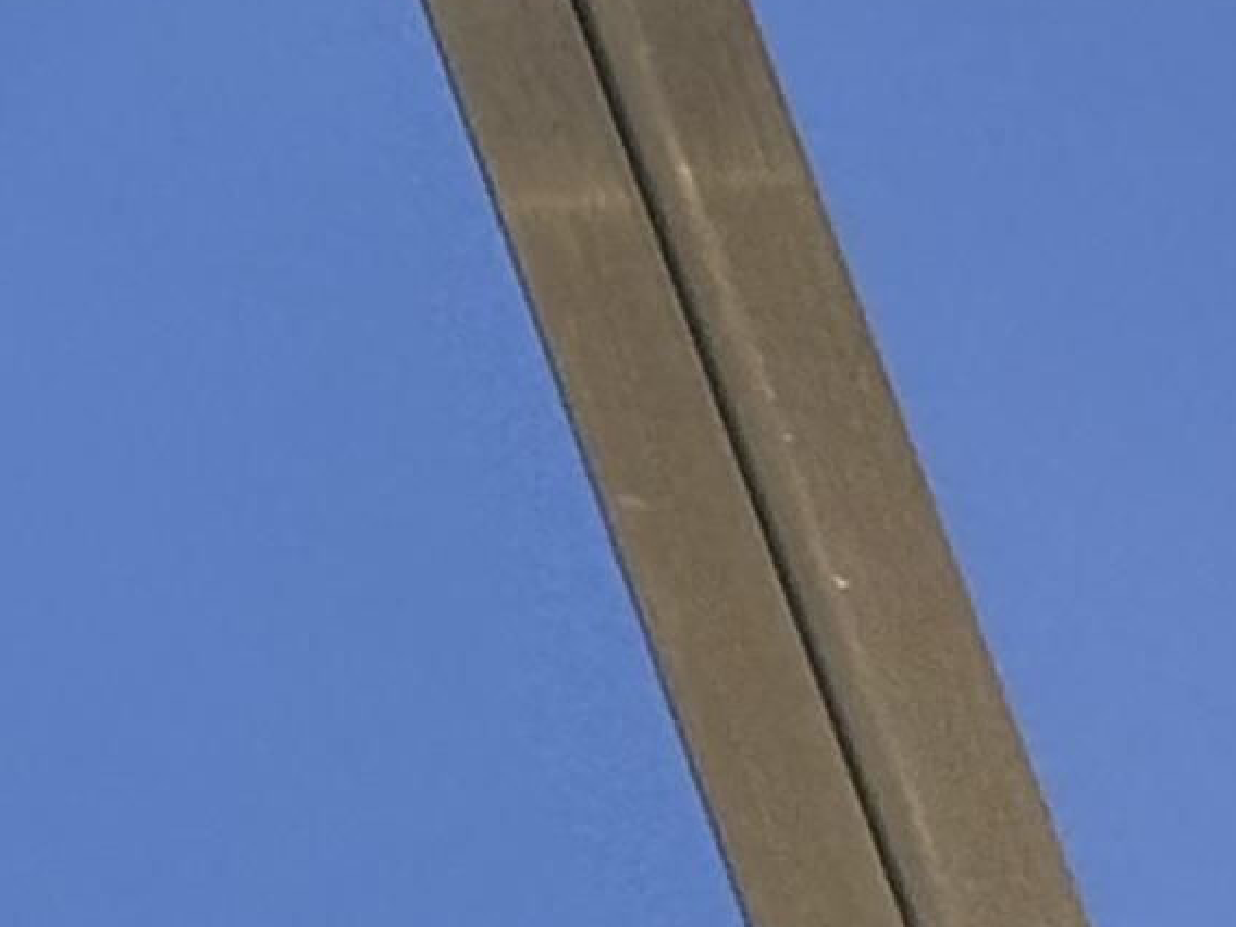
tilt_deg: -46.6
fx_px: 13176
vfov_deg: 4.0
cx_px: -2894
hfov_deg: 5.0
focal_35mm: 369
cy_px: 163
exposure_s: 1/60
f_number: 1.6
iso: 125
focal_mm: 5.96
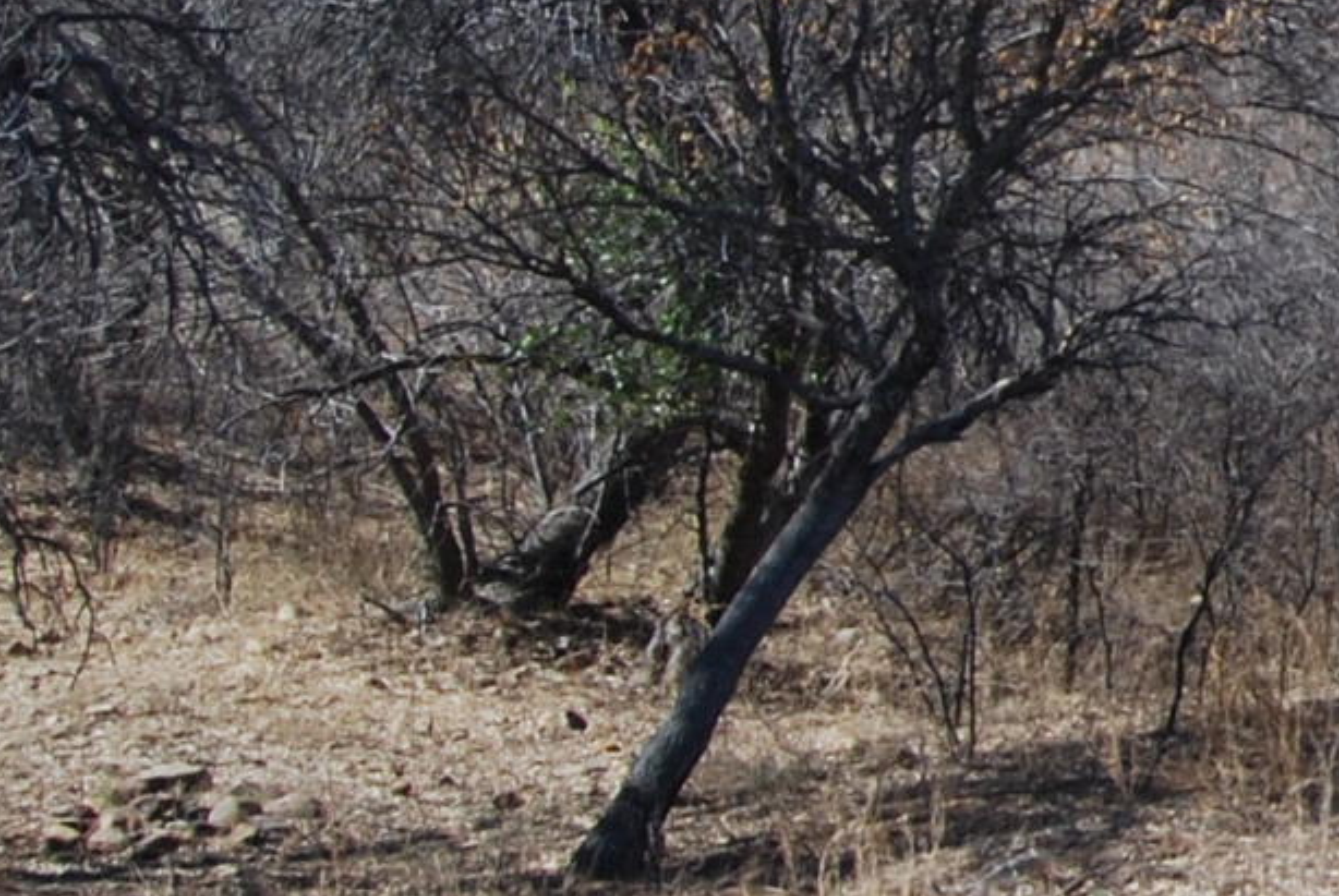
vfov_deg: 10.3
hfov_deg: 13.1
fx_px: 4915
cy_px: -122
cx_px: 2804
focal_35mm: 132
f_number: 7.1
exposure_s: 1/200
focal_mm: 18
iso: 100
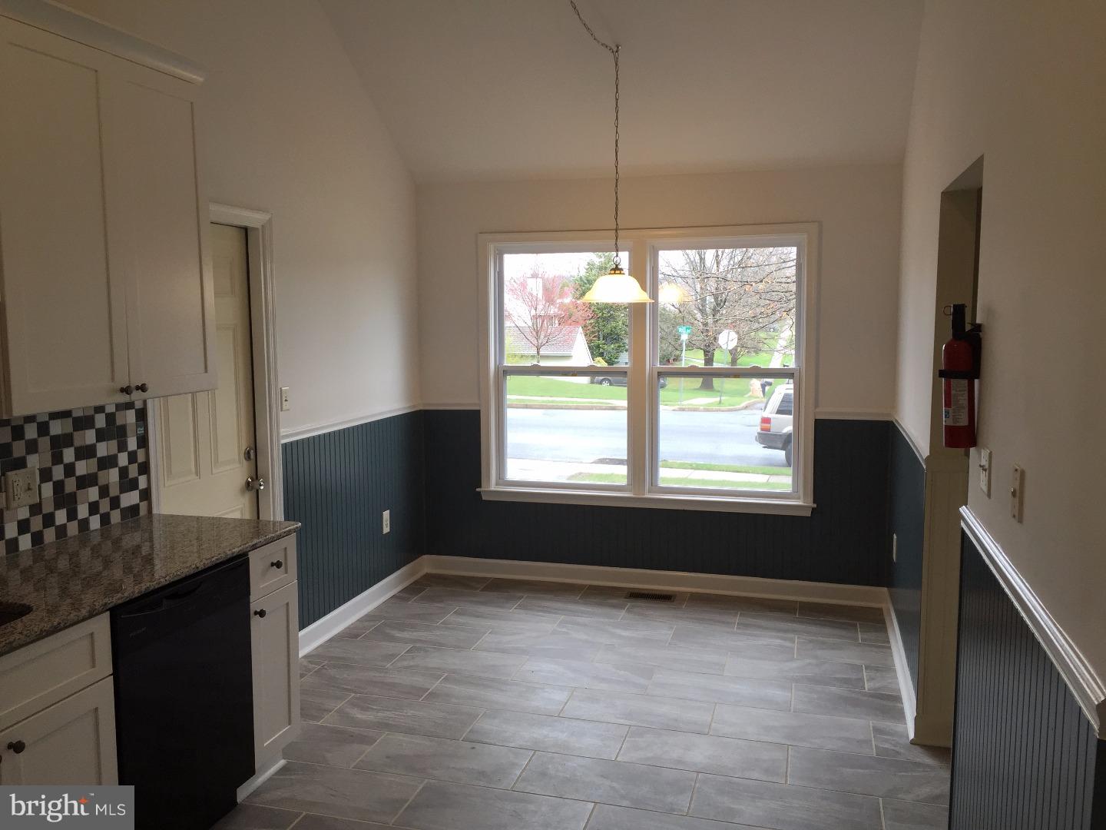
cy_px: 415
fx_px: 927
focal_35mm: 29
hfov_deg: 61.7
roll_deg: +0.3
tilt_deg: -5.7
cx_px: 553
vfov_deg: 48.2
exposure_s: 1/120
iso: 50
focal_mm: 4.15
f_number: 2.2
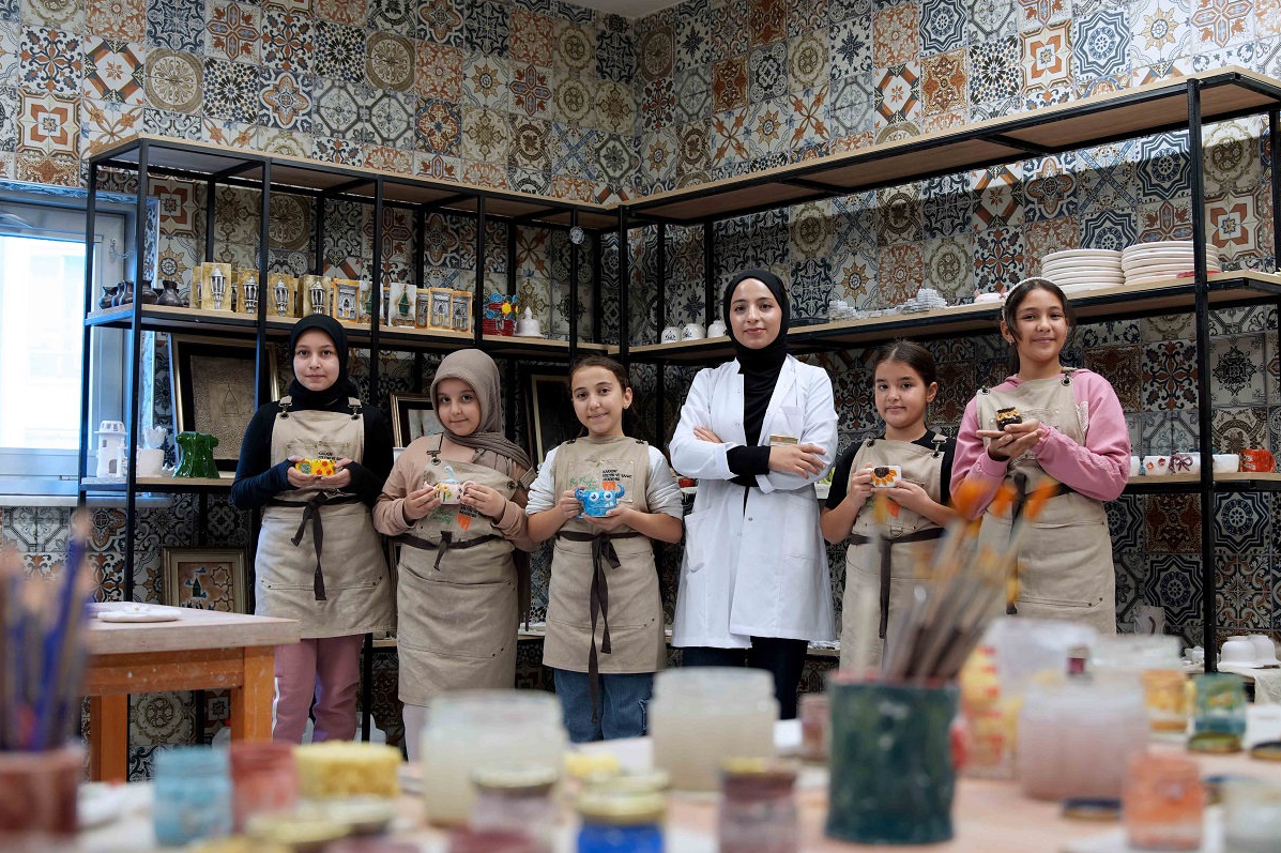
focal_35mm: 46
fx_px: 1649
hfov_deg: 42.4
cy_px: 406
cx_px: 664
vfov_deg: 29.0
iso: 125
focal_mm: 28.9
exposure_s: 1/25
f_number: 2.8
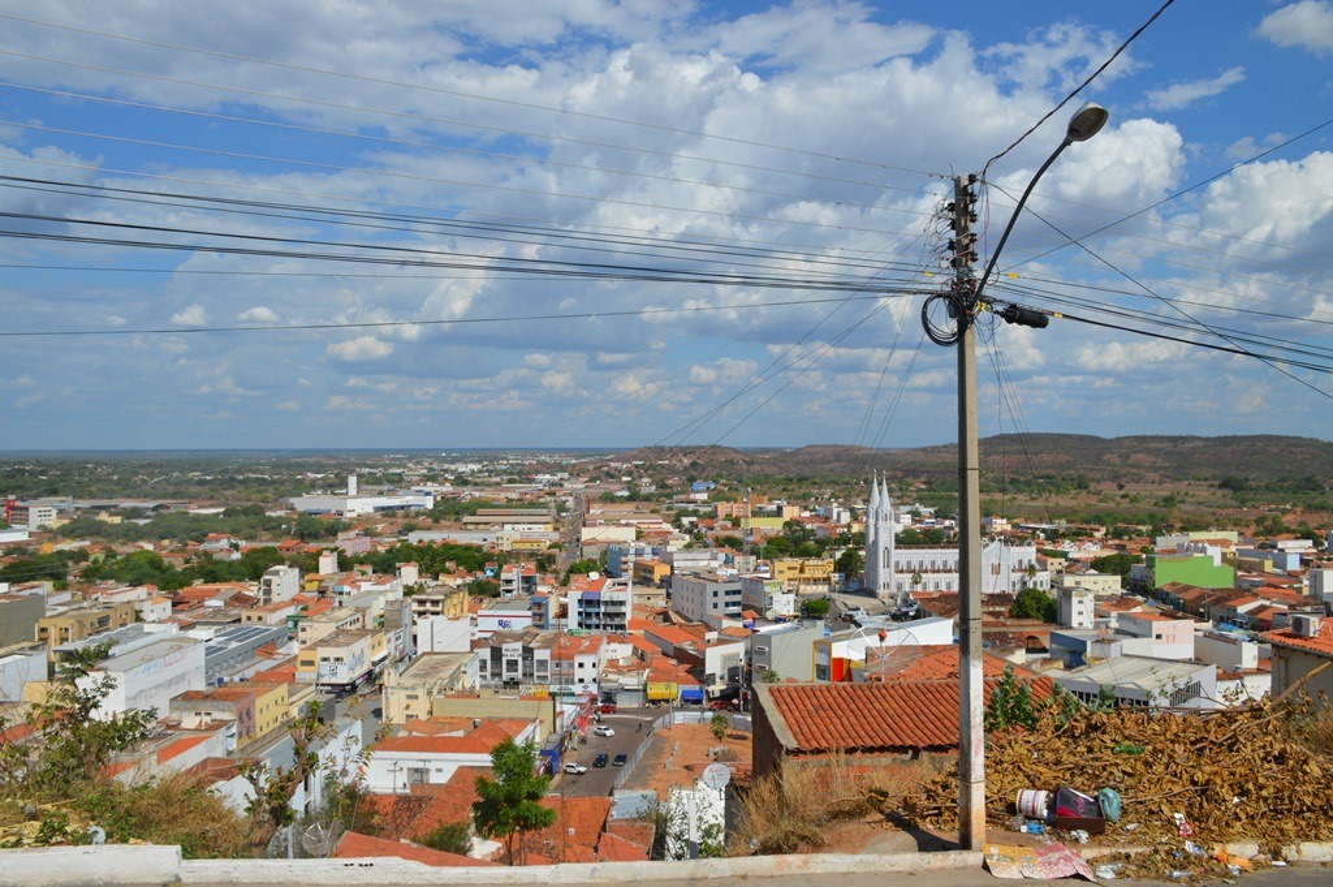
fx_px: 1110
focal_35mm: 30
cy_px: 444
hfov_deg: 62.0
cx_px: 666
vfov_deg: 43.5
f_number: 10
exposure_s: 1/400
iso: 100
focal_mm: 20
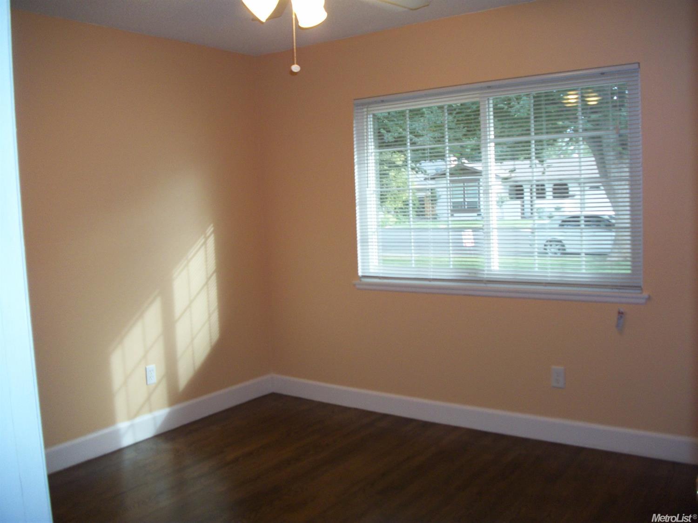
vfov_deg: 44.1
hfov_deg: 56.8
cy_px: 262
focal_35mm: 32
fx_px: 645
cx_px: 349
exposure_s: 1/80
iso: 160
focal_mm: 5.7
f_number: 2.9
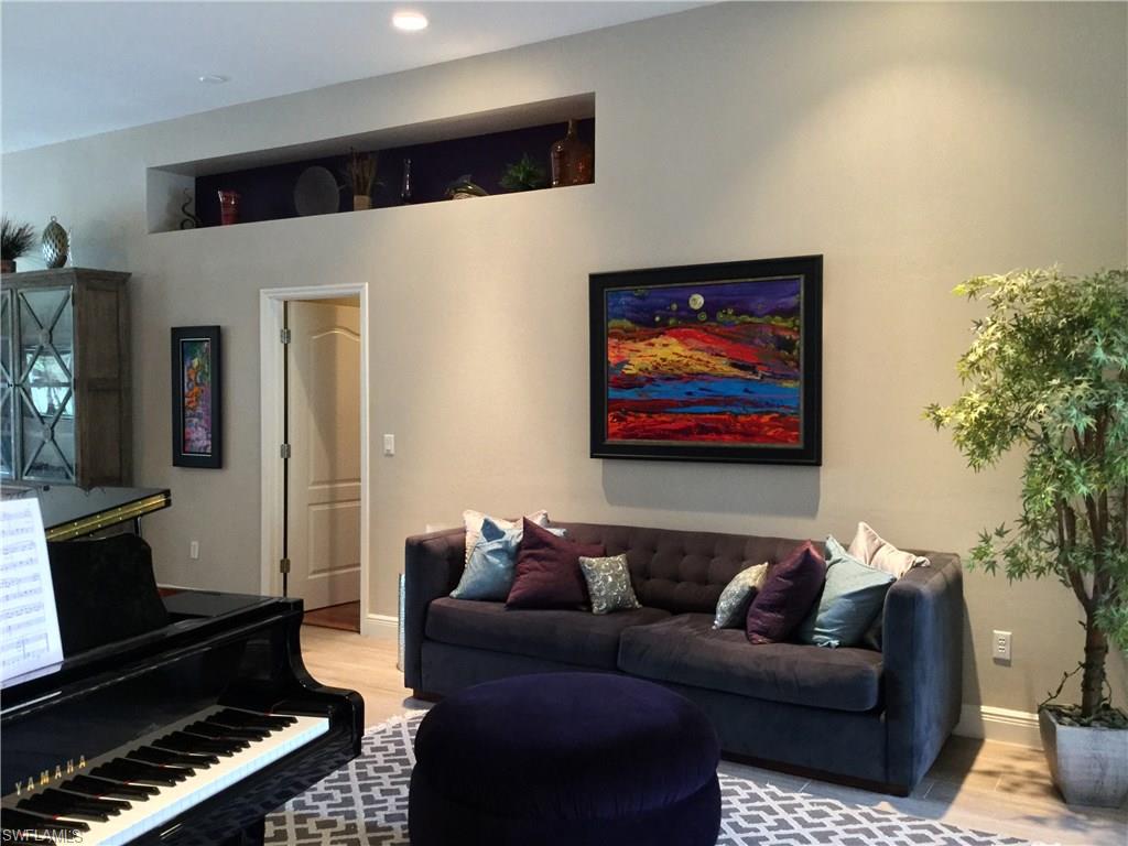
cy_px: 423
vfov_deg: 45.4
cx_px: 564
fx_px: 1010
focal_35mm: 31
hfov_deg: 58.4
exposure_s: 1/17
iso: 200
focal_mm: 3.3
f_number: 2.4
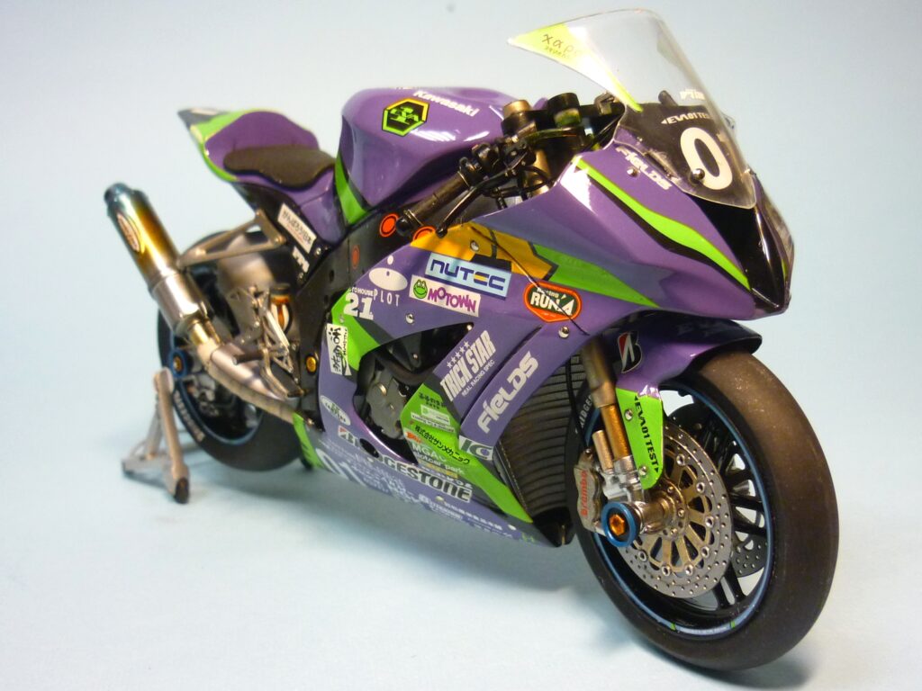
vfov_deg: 33.6
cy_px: 346
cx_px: 461
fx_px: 1145
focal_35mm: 43
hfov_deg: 43.9
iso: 250
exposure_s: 1/30
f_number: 2.8
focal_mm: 5.5
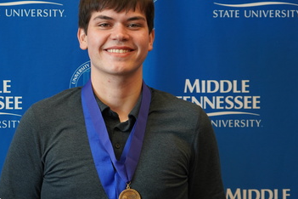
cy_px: 116
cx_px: 107
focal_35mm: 70
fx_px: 579
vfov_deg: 19.4
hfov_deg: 28.7
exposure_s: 1/160
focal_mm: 41
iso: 800
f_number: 4.5
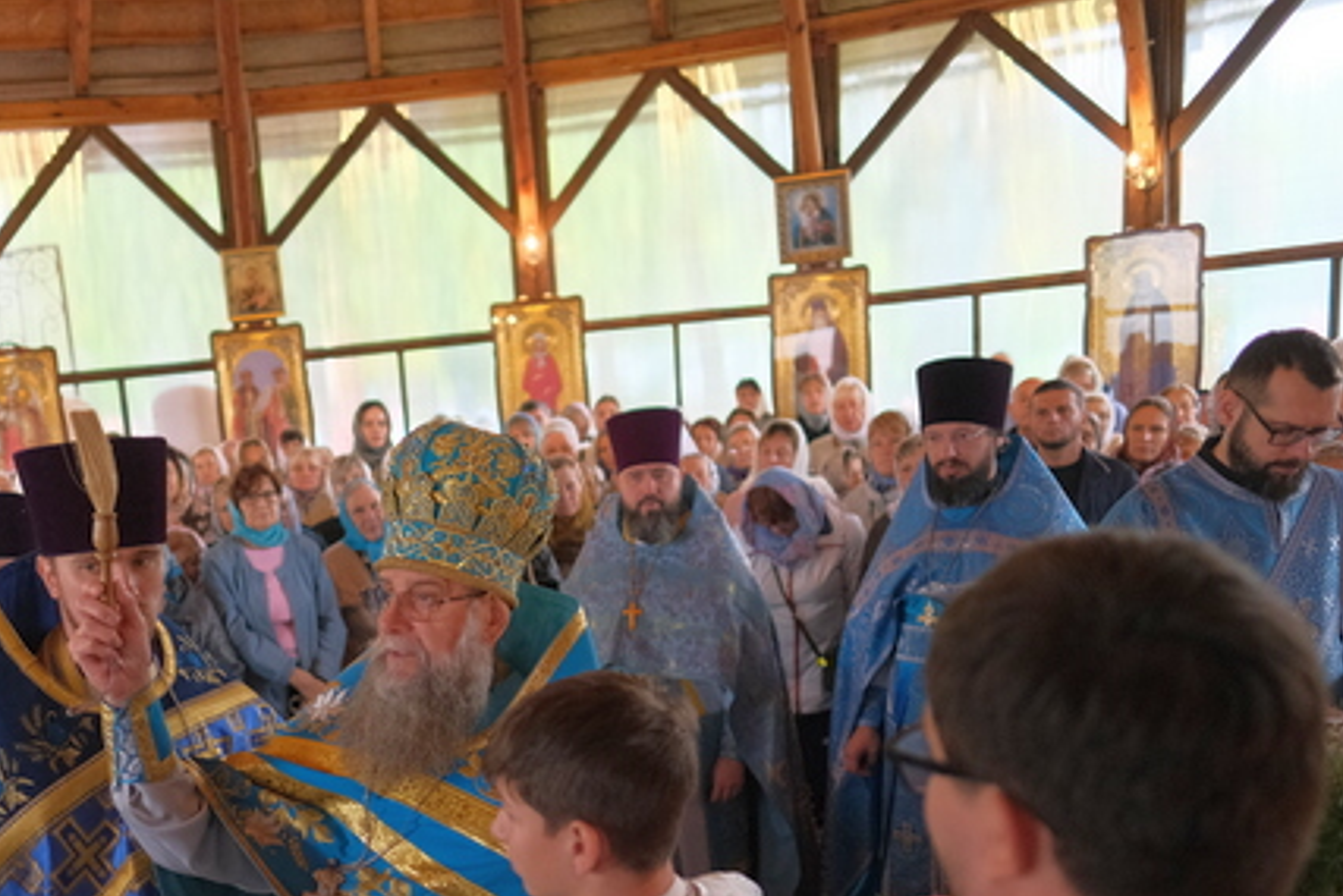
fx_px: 1343
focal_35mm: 36
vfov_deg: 36.1
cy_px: 665
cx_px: 440
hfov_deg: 52.0
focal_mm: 16
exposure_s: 1/400
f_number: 1.4
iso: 2000
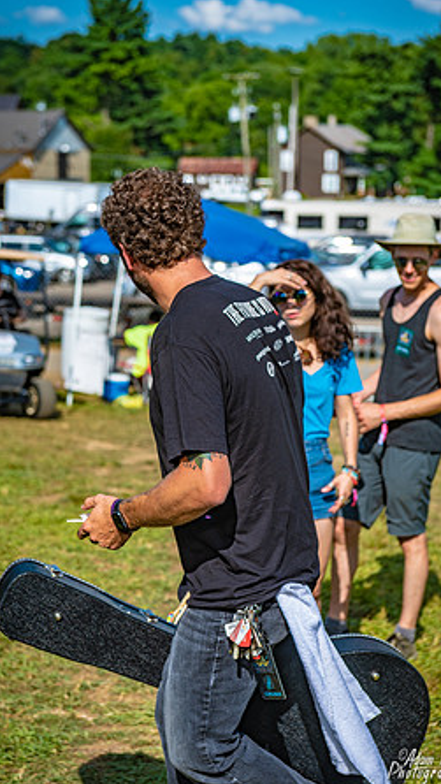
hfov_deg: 16.3
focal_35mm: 74
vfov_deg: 28.6
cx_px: 216
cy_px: 394
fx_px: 1538
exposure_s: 1/1000
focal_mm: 70
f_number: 4
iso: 100
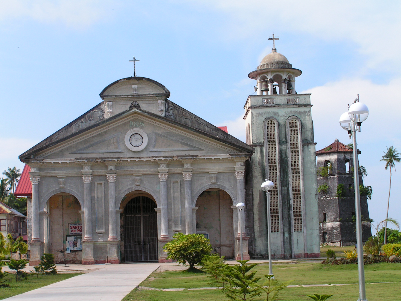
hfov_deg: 29.0
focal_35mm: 67
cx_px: 200
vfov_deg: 21.9
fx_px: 776
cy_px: 150
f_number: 5.6
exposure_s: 1/250
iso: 50
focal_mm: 11.1
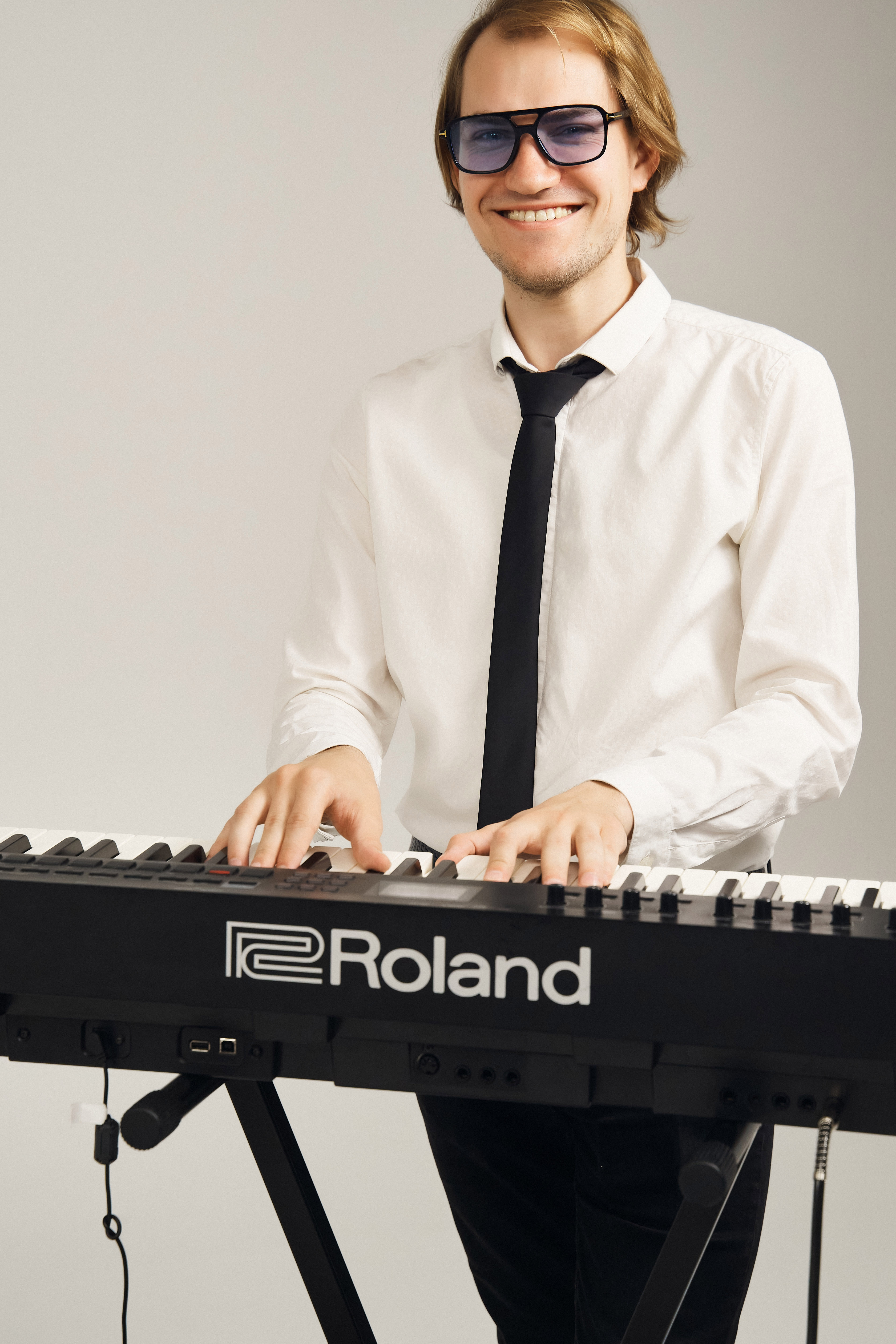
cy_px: 592
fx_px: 2576
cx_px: 517
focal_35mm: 69
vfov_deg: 29.2
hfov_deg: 19.7
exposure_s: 1/200
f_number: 5
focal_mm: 58
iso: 1250
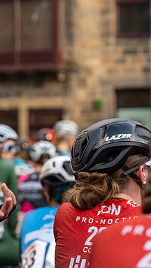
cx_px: -41
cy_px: 134
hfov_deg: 8.8
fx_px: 968
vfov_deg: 15.8
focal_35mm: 136
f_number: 4.5
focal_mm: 86
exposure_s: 1/1250
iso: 500
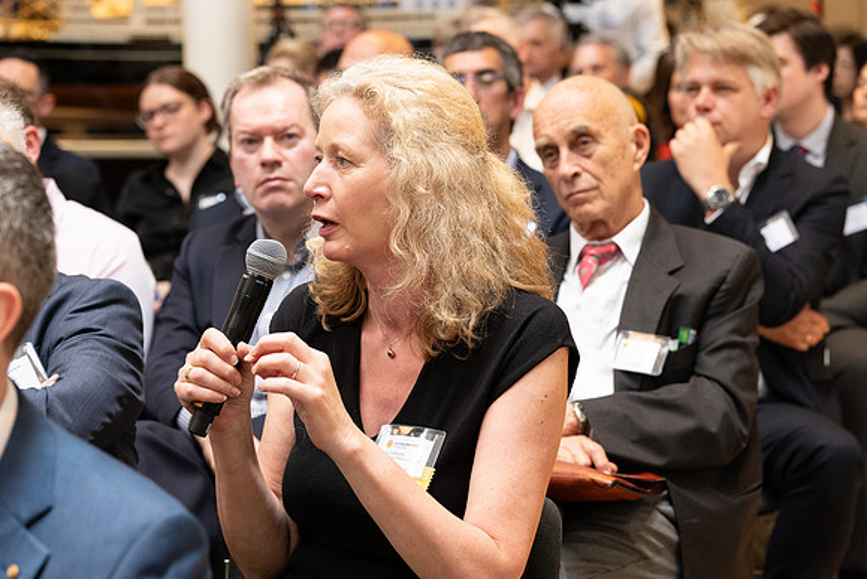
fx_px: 2418
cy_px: 290
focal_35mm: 100
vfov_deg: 13.6
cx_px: 434
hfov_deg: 20.3
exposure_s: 1/320
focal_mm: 100
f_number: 5
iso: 2500
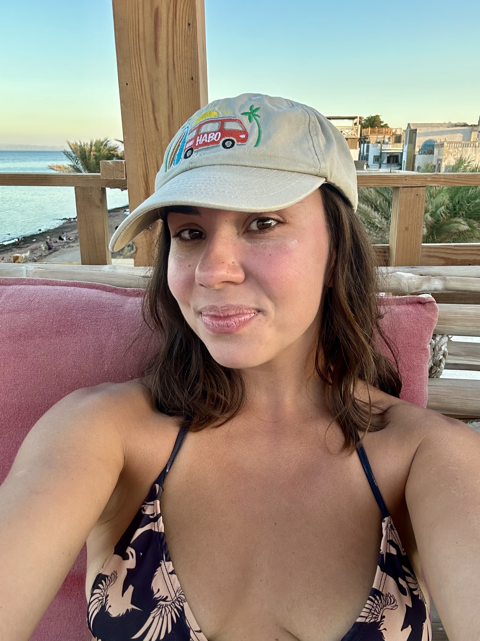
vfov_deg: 60.0
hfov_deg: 46.8
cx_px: 240
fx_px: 555
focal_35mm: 30
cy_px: 320
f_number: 1.9
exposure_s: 1/121
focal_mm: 2.69
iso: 32
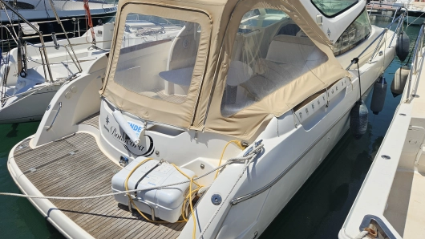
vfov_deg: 44.4
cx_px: 214
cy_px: 112
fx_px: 293
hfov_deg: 71.9
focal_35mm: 26
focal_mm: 5.4
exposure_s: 1/5048
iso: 25
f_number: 1.8
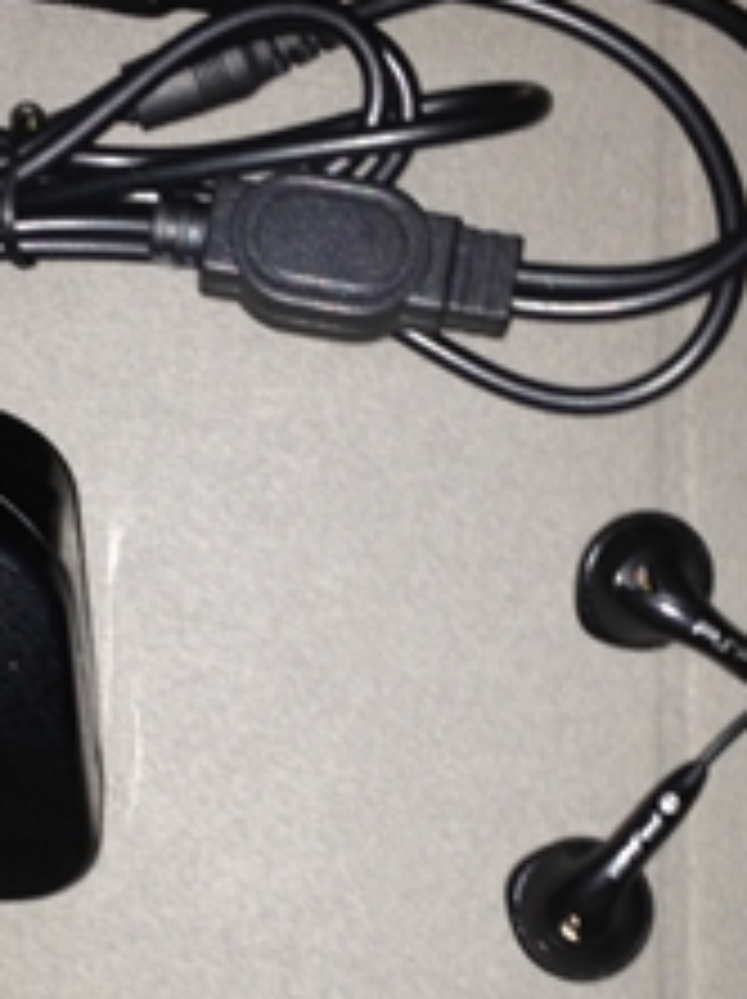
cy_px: 598
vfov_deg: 24.7
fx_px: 2277
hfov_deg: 18.6
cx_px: 326
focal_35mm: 79
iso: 64
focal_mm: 4.28
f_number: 2.4
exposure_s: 1/21
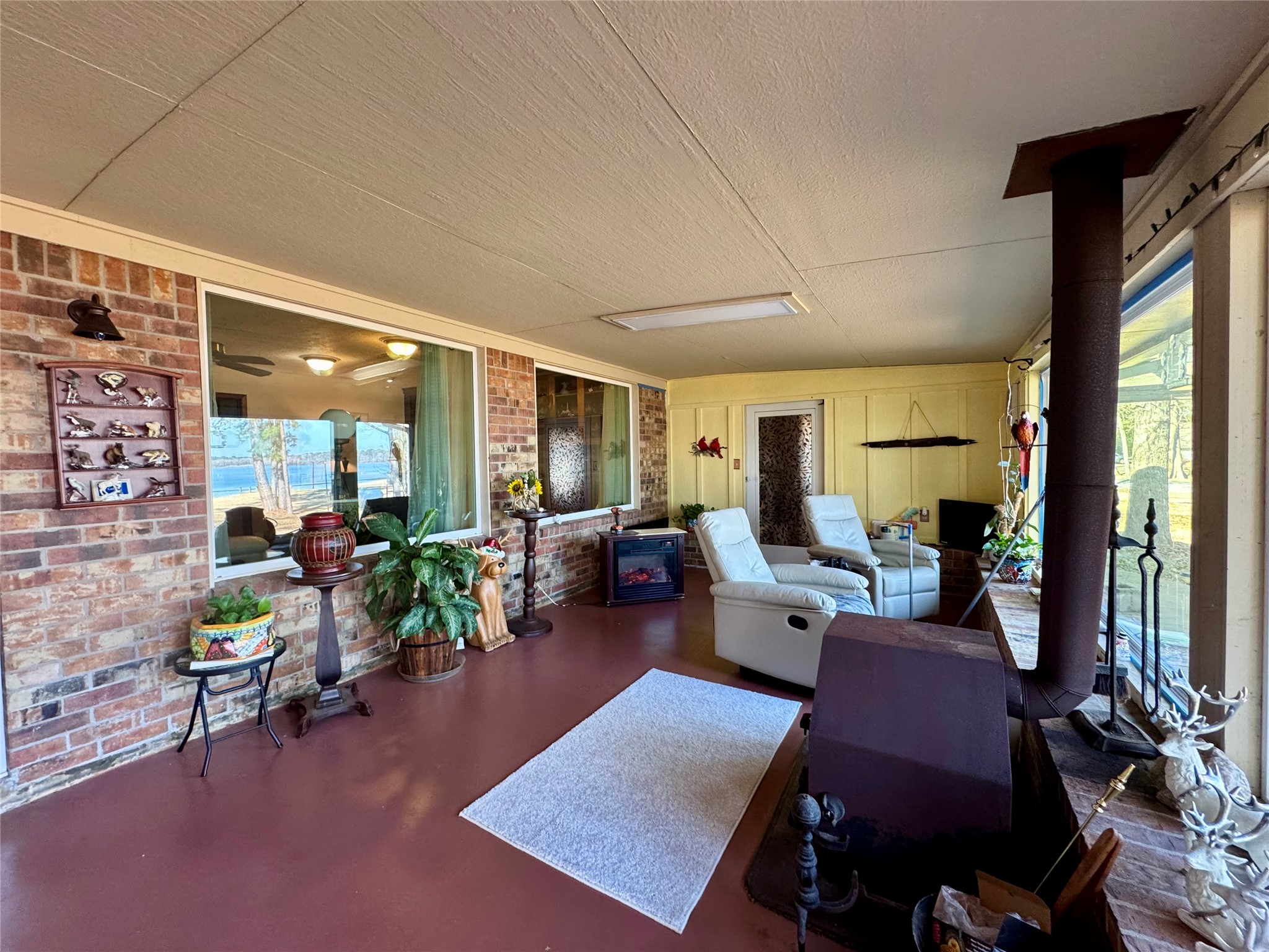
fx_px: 513
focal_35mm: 14
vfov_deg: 85.7
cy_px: 476
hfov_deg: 102.1
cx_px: 634
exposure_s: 1/60
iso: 200
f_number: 2.2
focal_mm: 2.22
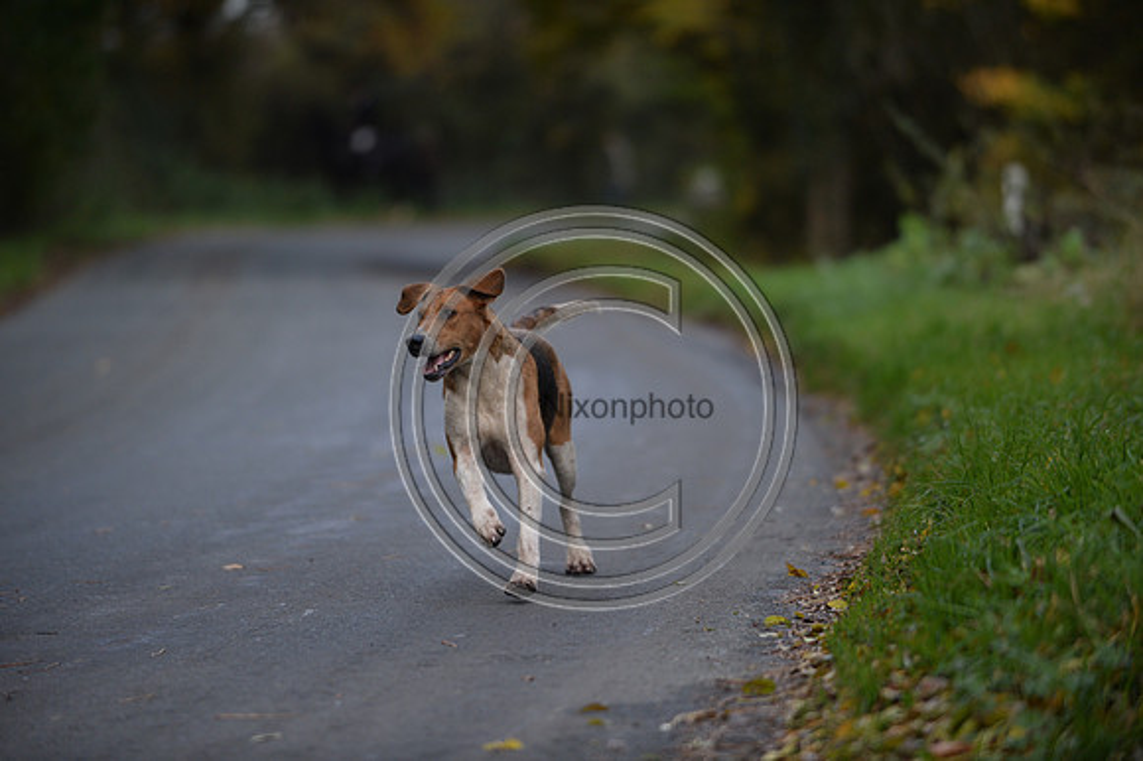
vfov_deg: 6.9
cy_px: 380
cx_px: 572
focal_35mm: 200
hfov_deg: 10.3
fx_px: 6346
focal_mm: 200
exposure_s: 1/1250
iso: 800
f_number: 2.8
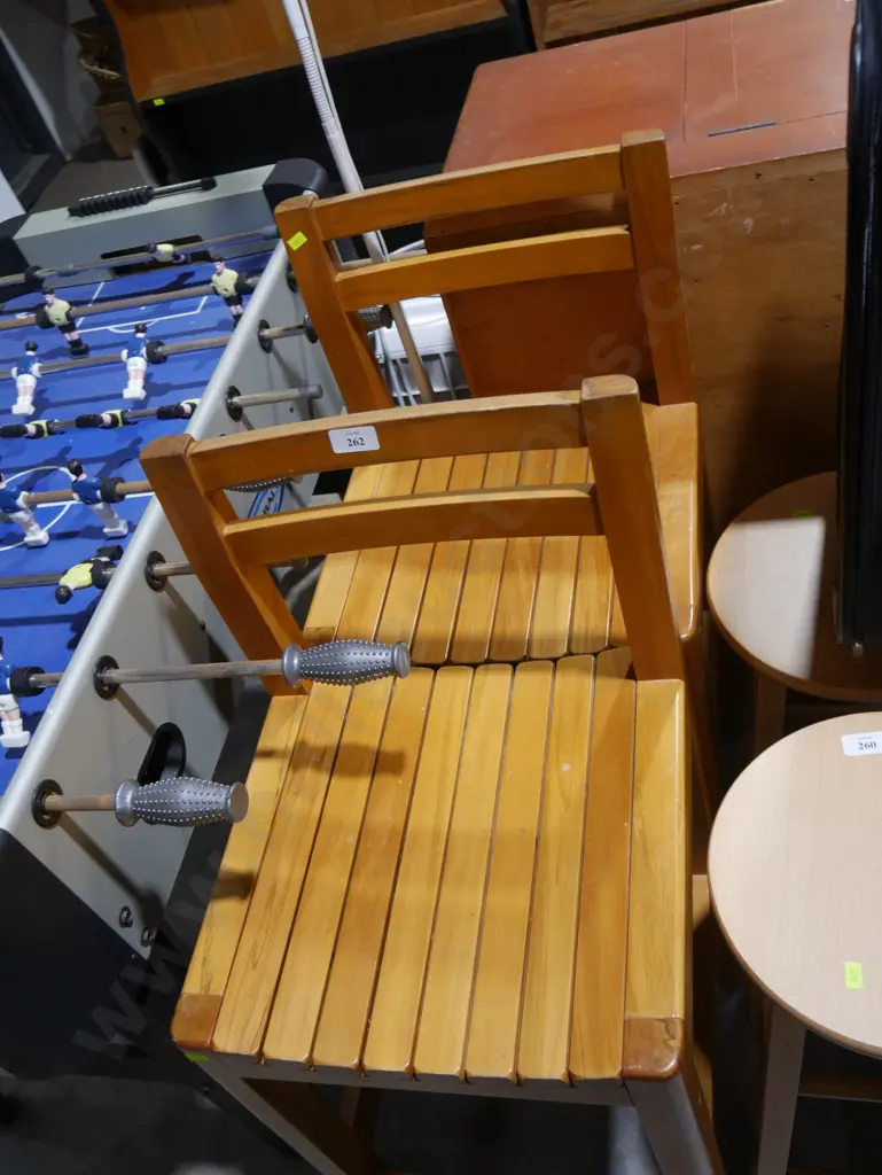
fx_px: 1086
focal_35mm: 32
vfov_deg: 56.8
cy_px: 588
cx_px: 441
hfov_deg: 44.2
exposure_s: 1/60
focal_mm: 16
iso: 250
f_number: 3.6
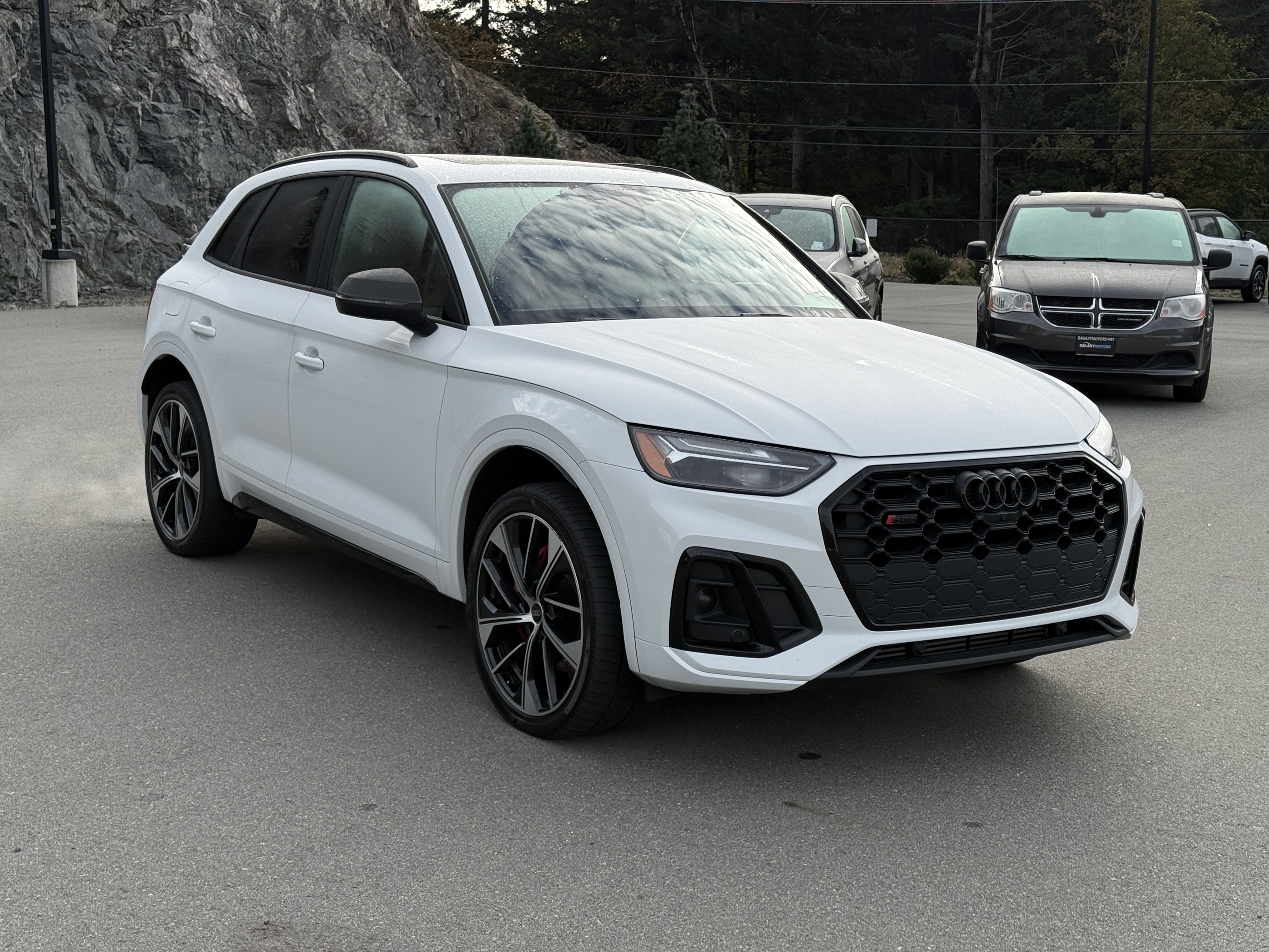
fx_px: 1760
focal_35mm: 48
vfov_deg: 30.3
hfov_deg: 39.7
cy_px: 476
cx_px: 634
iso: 64
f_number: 1.78
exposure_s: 1/1429
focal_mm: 6.76
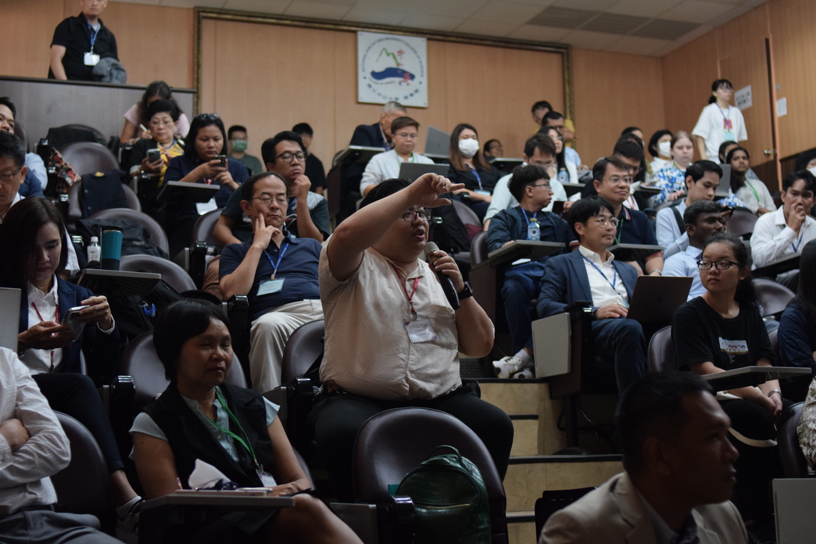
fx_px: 1190
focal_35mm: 52
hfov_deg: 37.9
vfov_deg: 25.8
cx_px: 408
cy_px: 272
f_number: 2
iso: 2000
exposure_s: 1/320
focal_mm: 35
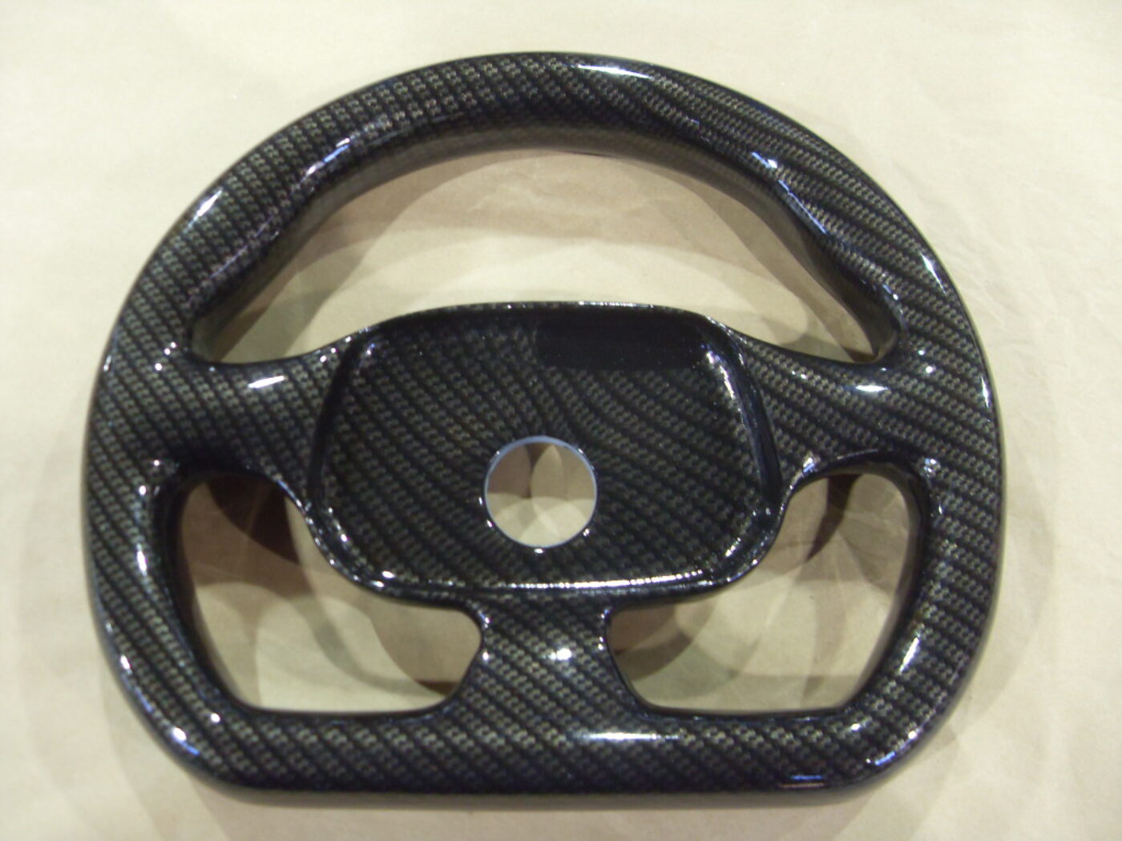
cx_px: 561
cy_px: 420
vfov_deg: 40.7
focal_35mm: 35
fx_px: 1134
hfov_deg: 52.6
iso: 200
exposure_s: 1/15
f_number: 2.8
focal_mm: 6.3
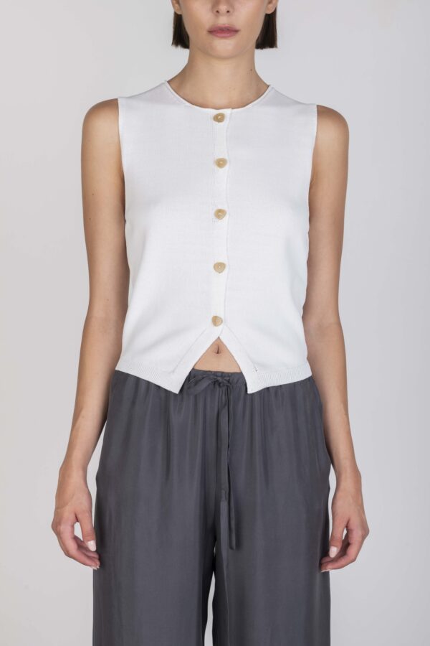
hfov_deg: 19.5
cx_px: 215
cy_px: 323
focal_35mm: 70
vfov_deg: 28.8
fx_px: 1254
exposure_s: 1/160
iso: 100
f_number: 11
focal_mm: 70
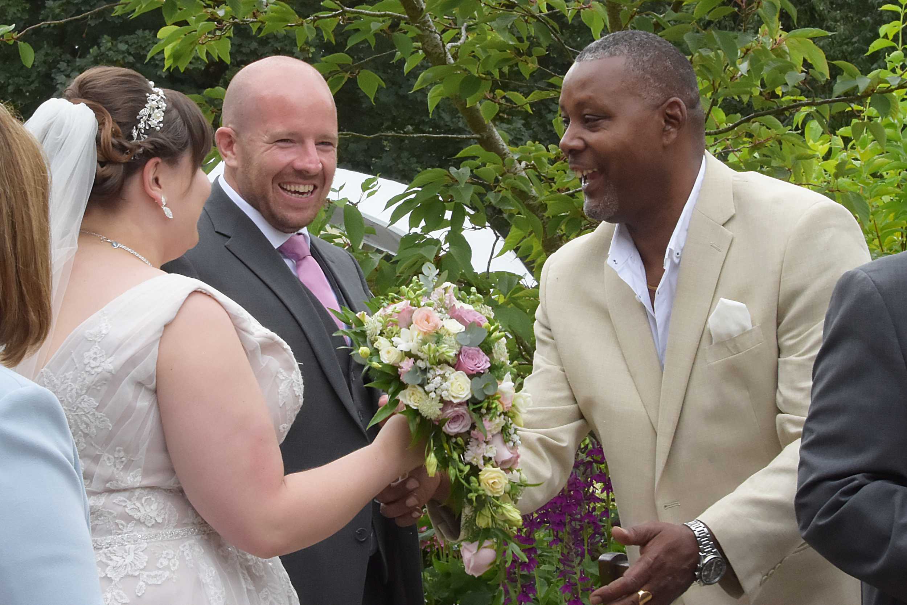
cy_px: 302
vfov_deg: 17.5
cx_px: 454
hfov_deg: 26.0
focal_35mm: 78
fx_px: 1965
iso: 1000
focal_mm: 52
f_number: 18
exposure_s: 1/125
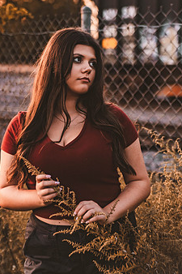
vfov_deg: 23.1
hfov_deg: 15.5
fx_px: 668
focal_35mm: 88
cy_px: 119
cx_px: 79
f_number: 2.8
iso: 1000
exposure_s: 1/100
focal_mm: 66
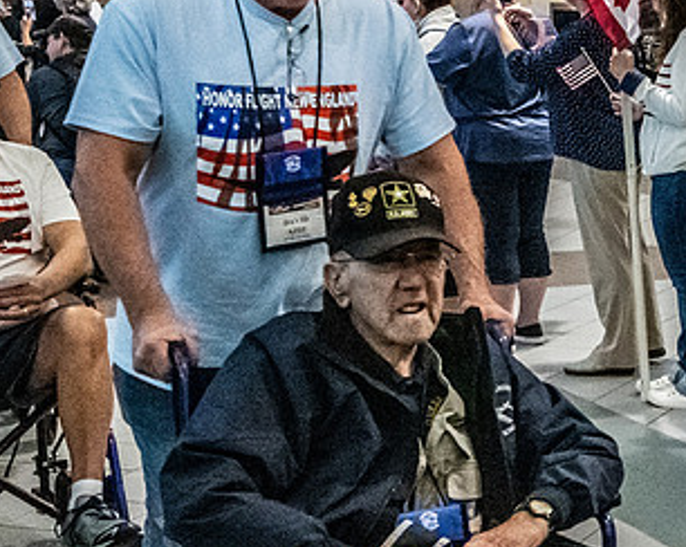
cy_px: 226
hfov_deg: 19.7
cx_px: 766
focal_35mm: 93
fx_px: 1886
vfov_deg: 16.5
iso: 20000
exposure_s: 1/640
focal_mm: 27
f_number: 6.3
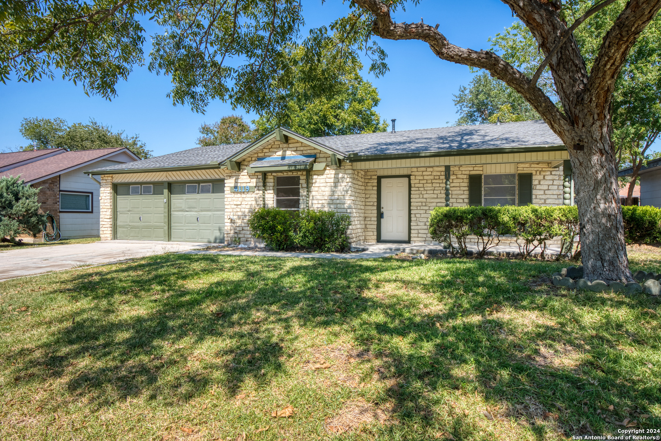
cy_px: 220
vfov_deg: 64.6
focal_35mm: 19
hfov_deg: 86.9
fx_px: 349
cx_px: 330
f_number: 11
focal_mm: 19
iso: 100
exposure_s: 1/15
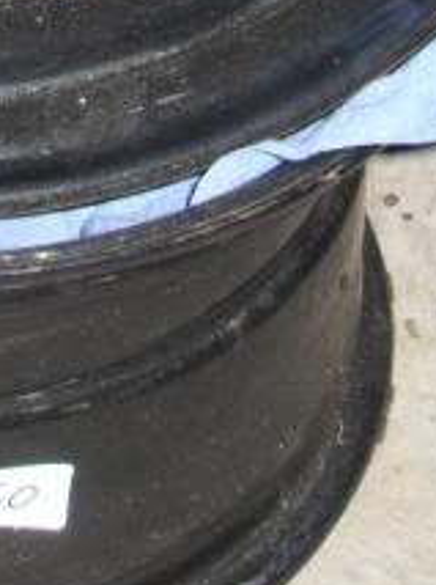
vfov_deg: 14.2
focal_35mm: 128
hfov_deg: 11.3
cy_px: -343
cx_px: -129
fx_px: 2156
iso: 100
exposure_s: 1/45
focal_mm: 6.3
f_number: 2.8
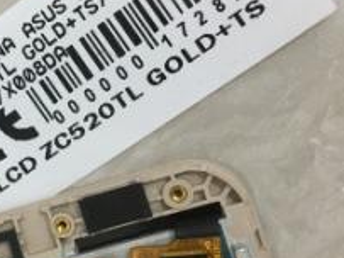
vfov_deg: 22.9
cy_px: 131
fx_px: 636
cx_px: 31
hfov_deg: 29.0
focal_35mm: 64
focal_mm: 4.15
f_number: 2.2
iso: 200
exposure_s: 1/25
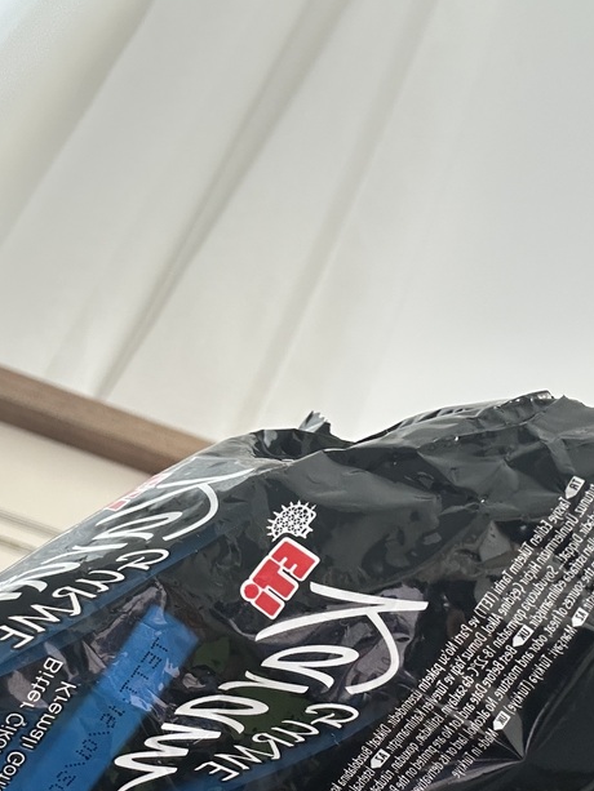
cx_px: 208
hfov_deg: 32.0
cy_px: 569
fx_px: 1029
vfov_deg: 41.1
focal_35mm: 45
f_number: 1.9
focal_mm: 2.69
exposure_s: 1/60
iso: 100
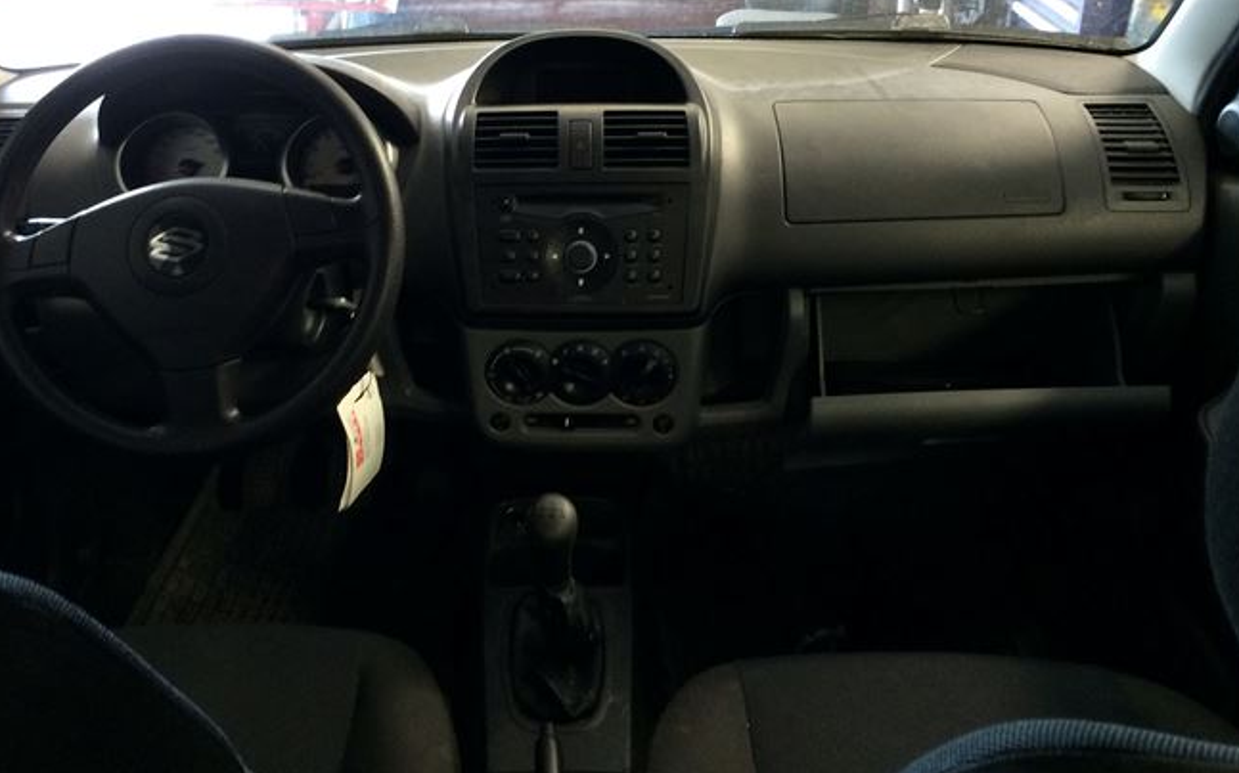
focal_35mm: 38
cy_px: 251
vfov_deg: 33.2
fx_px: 1283
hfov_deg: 51.2
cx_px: 500
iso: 160
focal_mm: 4.15
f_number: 2.2
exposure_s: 1/33
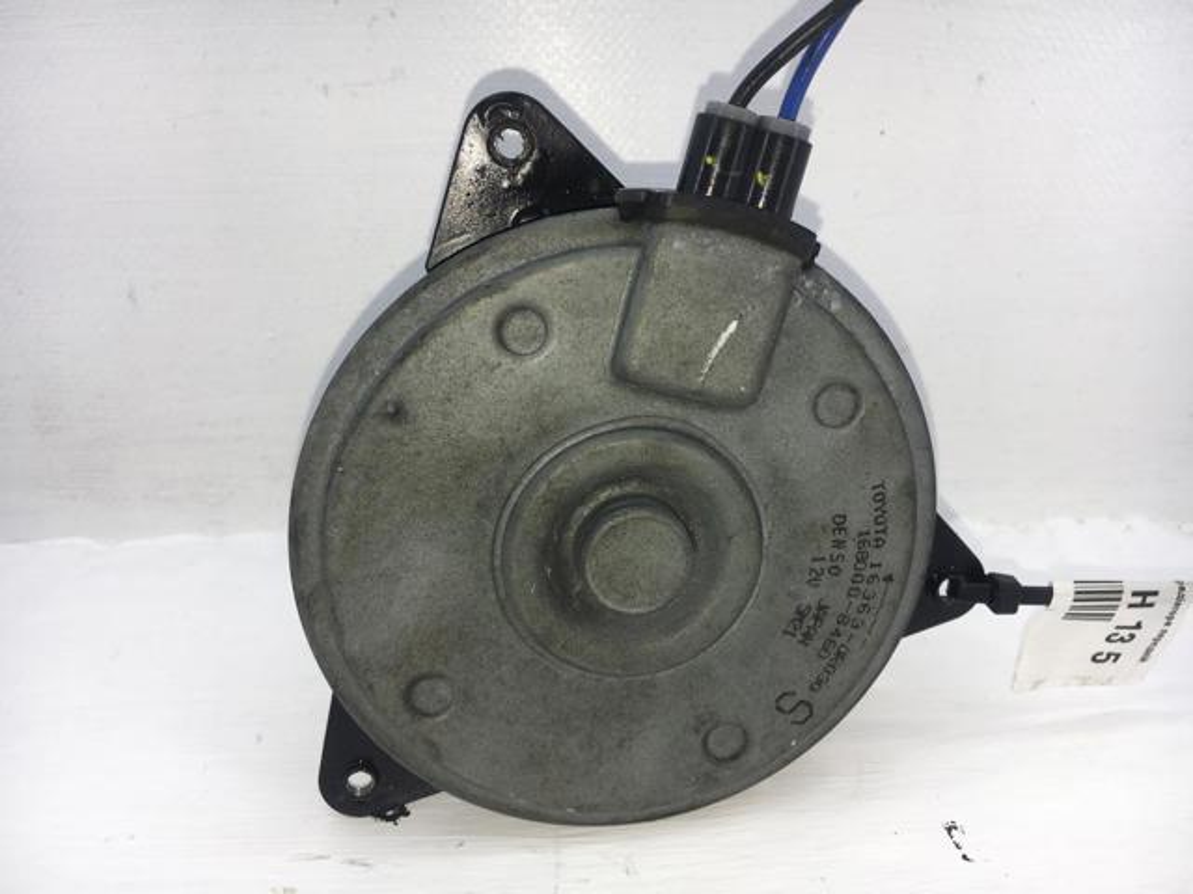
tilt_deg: -20.7
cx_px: 596
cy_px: 447
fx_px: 999
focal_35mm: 29
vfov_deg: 48.2
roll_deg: +0.8
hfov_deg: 61.7
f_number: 2.2
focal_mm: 4.15
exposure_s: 1/288
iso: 25
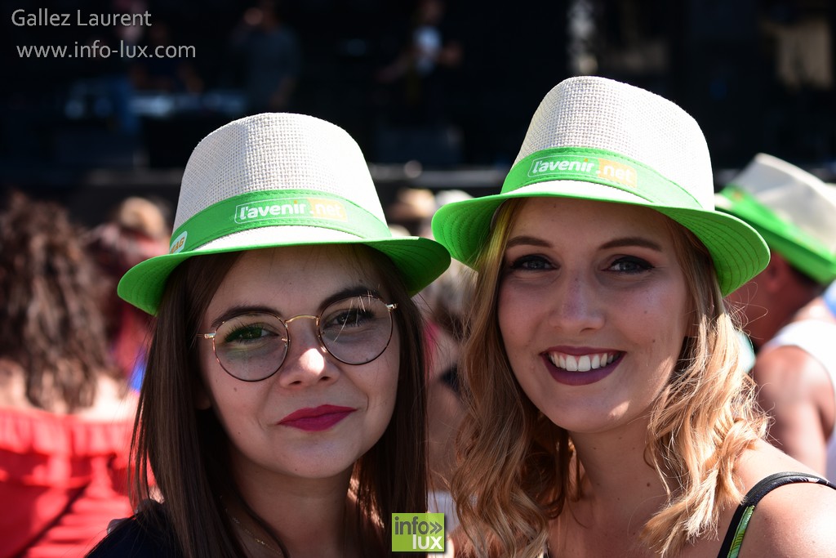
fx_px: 1742
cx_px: 418
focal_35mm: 75
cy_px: 279
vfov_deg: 18.2
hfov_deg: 27.0
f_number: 4
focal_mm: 50
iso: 100
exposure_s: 1/400
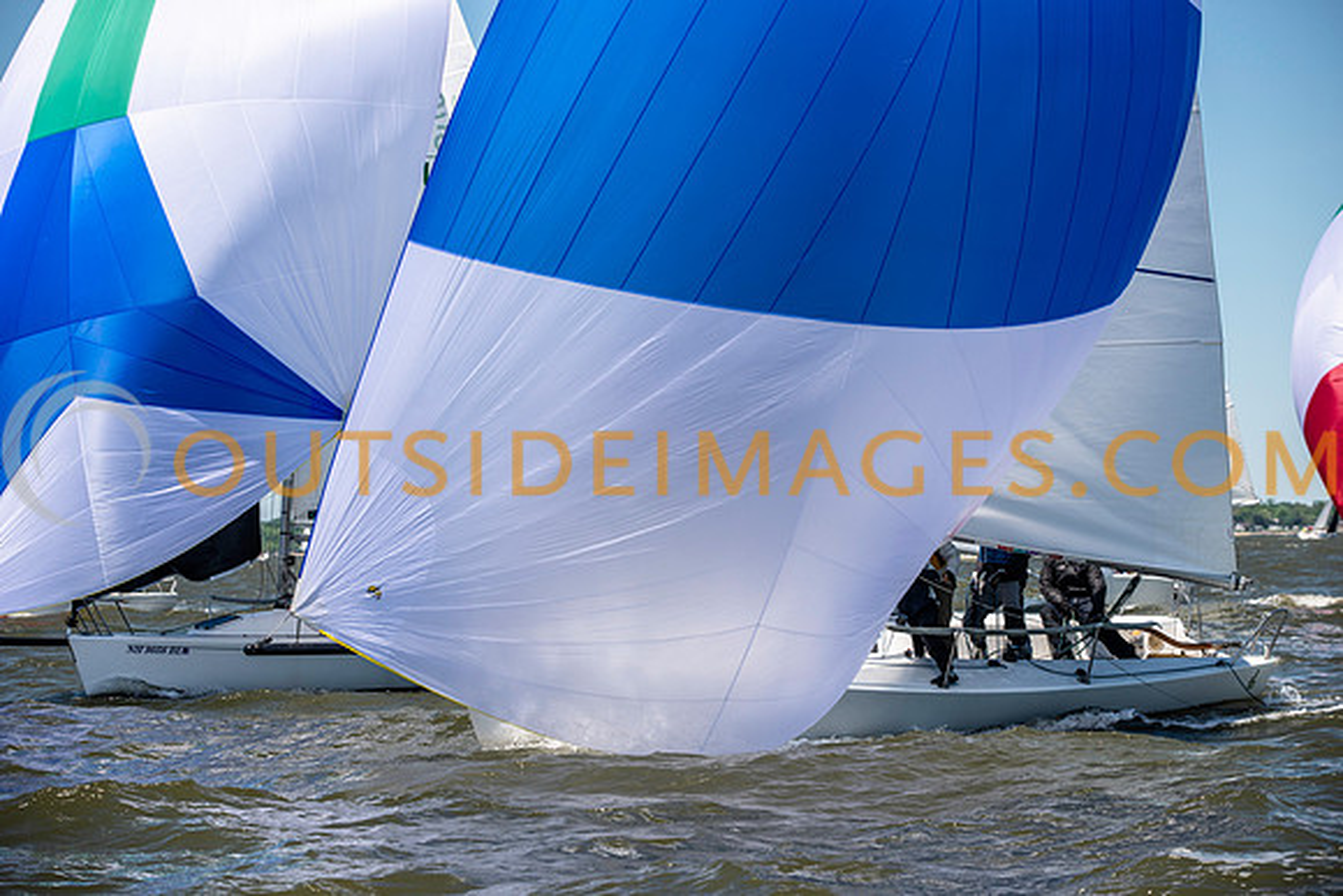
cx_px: 672
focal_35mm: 120
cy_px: 448
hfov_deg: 17.1
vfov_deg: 11.4
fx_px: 4478
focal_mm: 120
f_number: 5.6
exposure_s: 1/2500
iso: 320
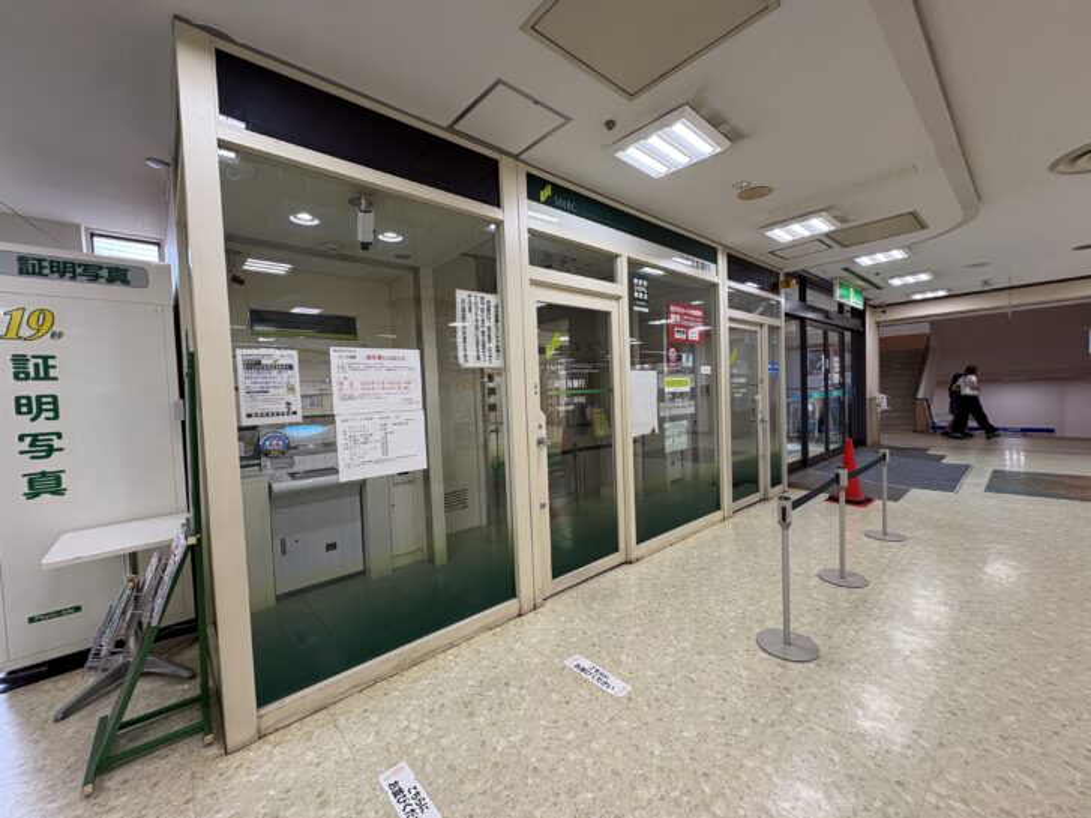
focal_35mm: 14
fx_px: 441
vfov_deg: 85.7
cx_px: 546
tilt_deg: -2.7
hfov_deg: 102.1
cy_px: 409
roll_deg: +1.3
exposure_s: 1/99
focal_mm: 2.22
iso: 64
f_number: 2.2
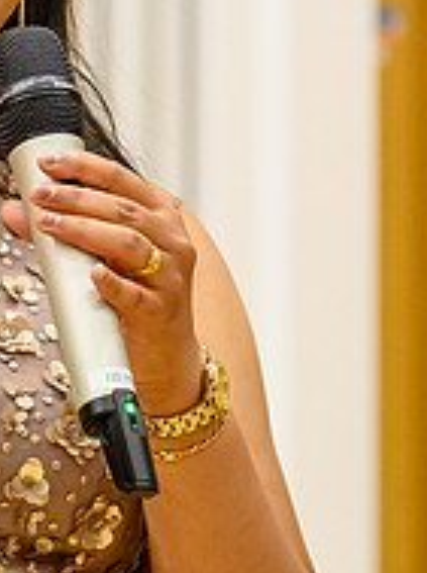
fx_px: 11008
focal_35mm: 667
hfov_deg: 2.2
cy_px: 74
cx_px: -148
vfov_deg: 3.0
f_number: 2.8
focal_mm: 150
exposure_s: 1/400
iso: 4000
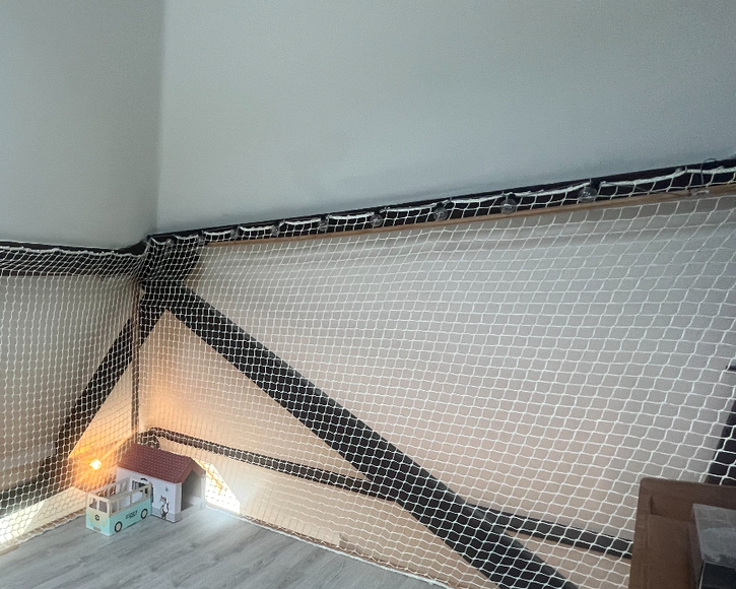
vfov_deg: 64.6
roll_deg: -0.4
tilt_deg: -6.4
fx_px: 457
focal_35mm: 21
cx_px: 180
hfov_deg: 72.0
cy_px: 366
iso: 320
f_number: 1.8
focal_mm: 1.57
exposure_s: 1/50
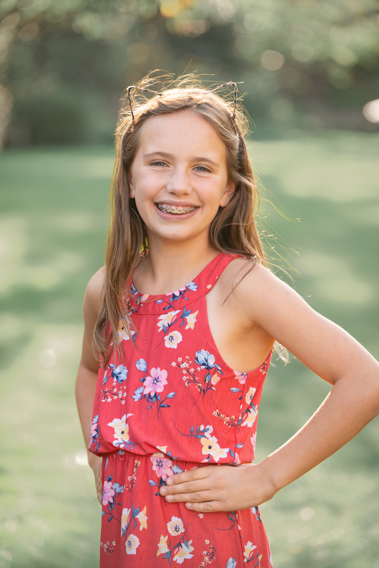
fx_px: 1893
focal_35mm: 120
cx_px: 190
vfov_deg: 17.1
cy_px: 284
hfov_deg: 11.4
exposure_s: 1/400
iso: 250
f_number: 3.5
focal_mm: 120
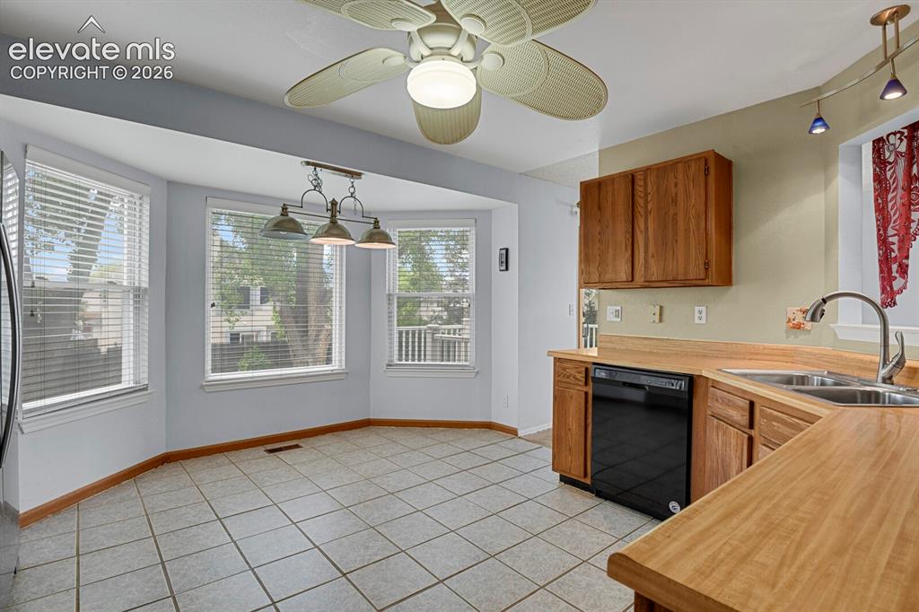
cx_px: 460
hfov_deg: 93.3
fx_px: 434
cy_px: 306
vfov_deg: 70.4
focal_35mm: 17
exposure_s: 1
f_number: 8
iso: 250
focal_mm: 17
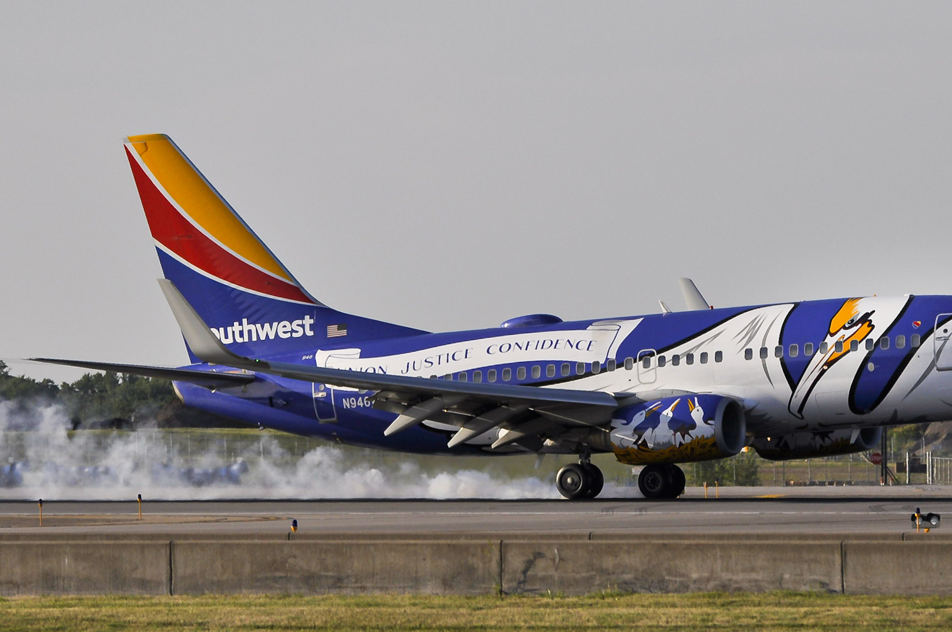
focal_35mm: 328
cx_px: 577
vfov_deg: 4.2
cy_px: 376
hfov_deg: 6.3
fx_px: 8663
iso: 200
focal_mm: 180
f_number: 5.6
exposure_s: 1/2500
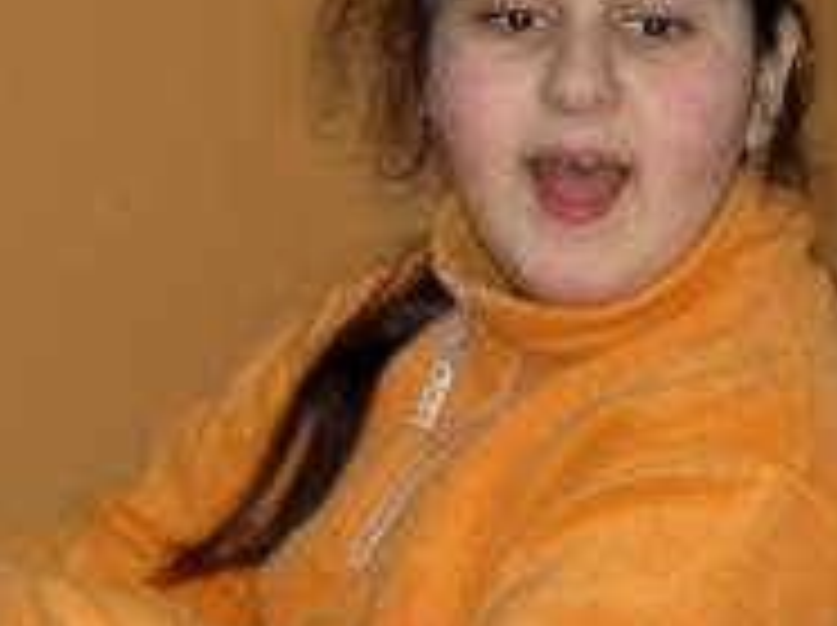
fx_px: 4057
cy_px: -59
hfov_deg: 11.8
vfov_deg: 8.7
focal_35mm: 168
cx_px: 418
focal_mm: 8
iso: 100
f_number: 2.8
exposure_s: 1/60
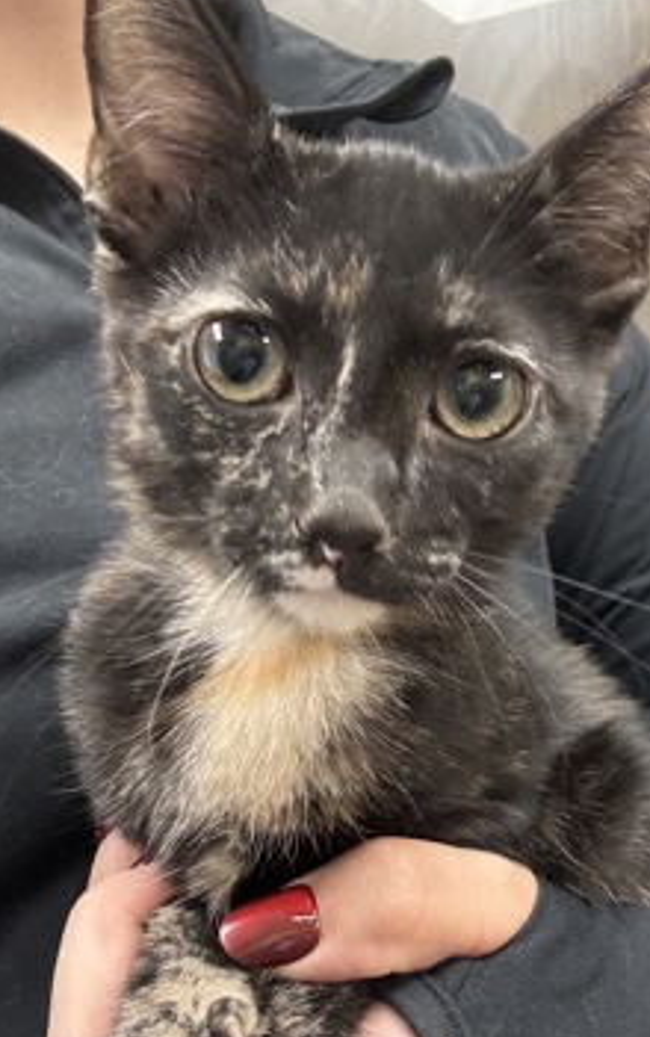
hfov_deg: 33.6
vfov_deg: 51.4
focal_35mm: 38
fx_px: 1075
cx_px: 359
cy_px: 585
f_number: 1.9
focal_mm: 2.69
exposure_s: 1/60
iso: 250
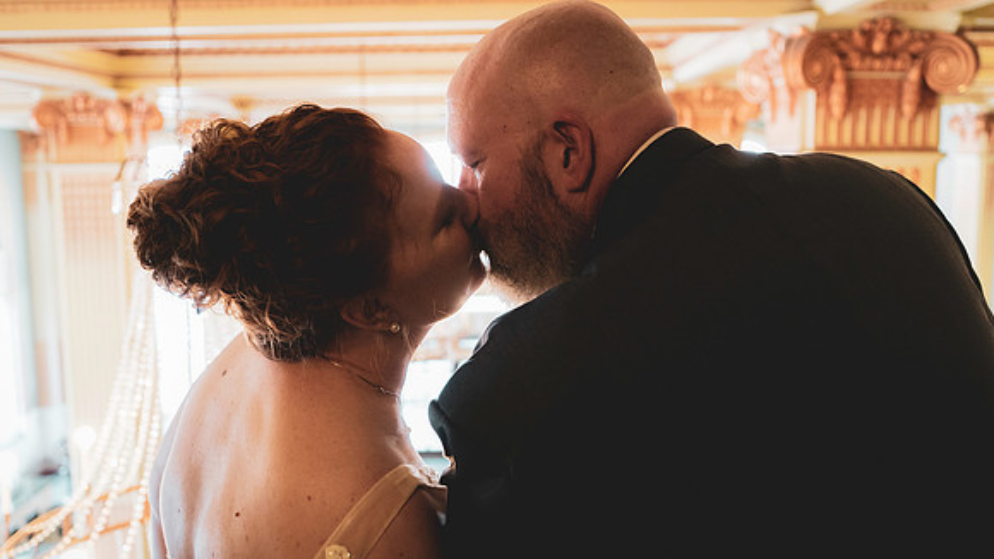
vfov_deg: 34.1
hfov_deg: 57.2
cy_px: 280
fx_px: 911
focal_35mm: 35
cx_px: 497
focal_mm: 33
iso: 5000
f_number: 4
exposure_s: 1/160
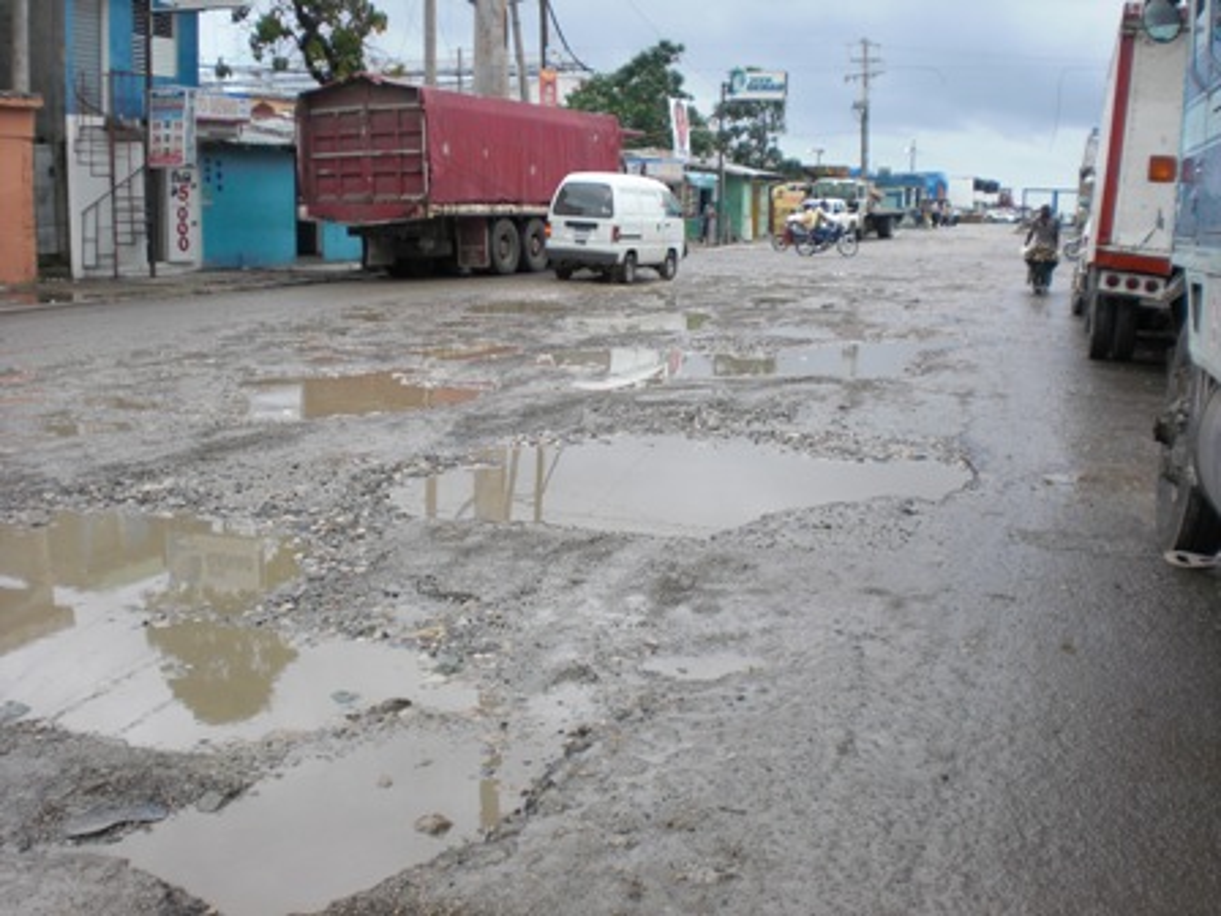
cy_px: 458
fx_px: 1340
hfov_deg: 49.0
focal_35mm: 38
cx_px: 610
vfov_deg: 37.7
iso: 64
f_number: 3.1
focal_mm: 6.3
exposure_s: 1/200
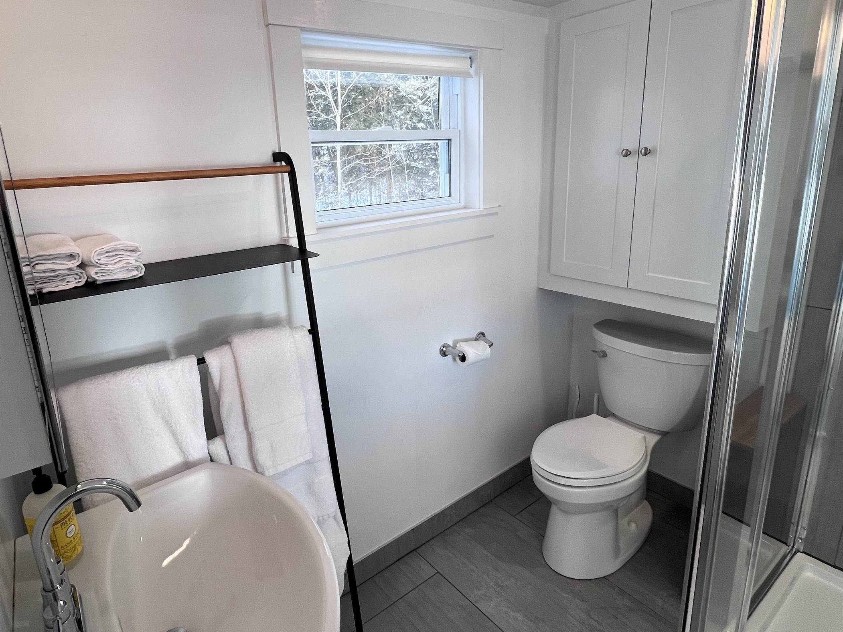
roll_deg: +2.6
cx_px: 378
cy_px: 289
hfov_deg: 84.4
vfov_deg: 68.5
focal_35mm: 19
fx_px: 463
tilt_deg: -14.7
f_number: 1.8
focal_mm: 1.57
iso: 80
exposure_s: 1/120
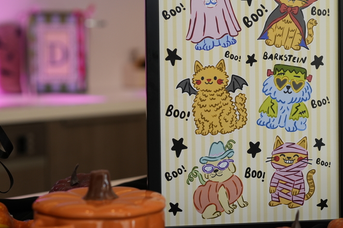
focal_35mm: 85
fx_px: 810
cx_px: 248
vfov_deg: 16.1
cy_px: 95
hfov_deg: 23.7
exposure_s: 1/200
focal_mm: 50
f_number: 3.2
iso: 640
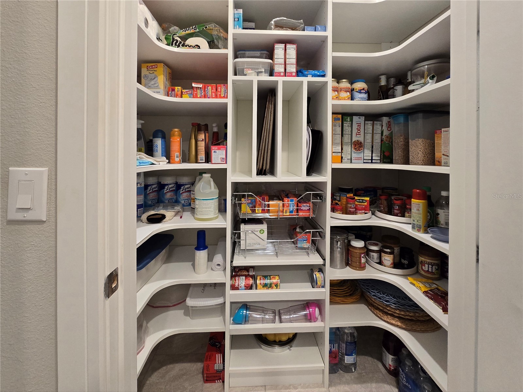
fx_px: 196
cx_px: 262
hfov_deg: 106.2
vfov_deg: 89.9
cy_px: 196
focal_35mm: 13
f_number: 2.2
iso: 320
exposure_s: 1/60.2
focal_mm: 2.2
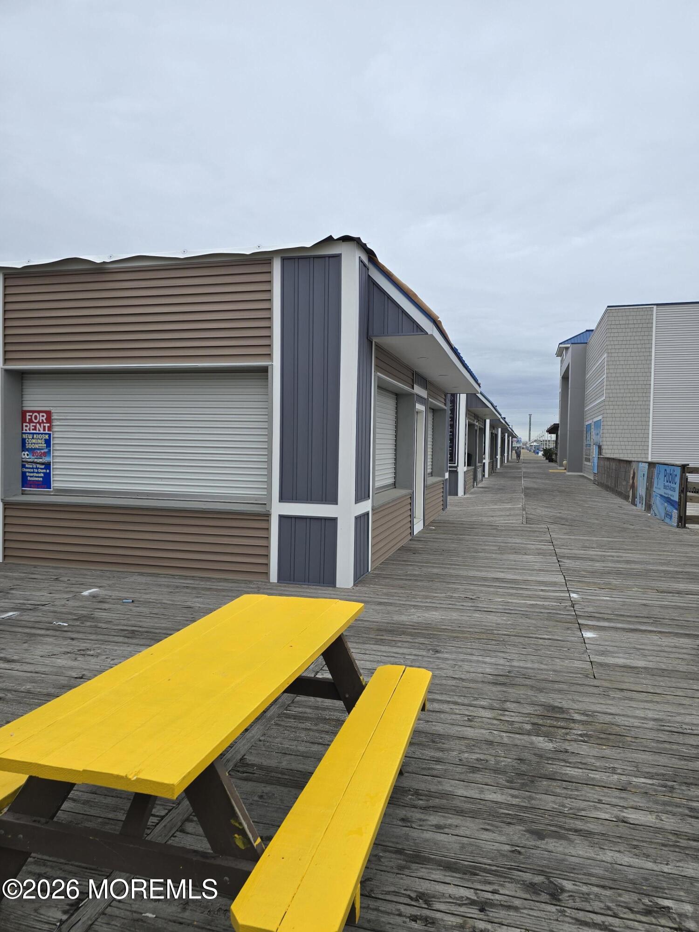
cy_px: 466
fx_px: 619
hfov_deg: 58.9
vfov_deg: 73.9
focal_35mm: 23
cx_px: 350
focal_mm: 6.3
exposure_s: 1/531
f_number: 1.7
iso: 12
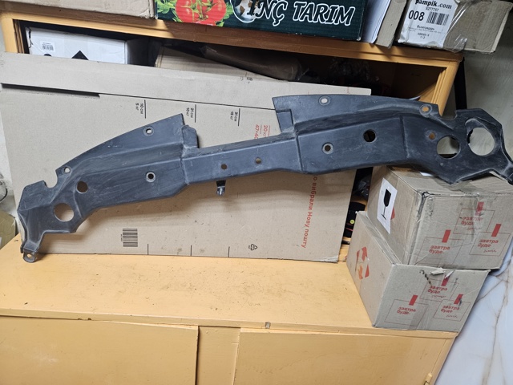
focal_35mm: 23
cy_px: 192
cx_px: 256
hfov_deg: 73.9
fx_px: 341
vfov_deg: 58.9
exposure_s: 1/100
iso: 400
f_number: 1.8
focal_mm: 5.4
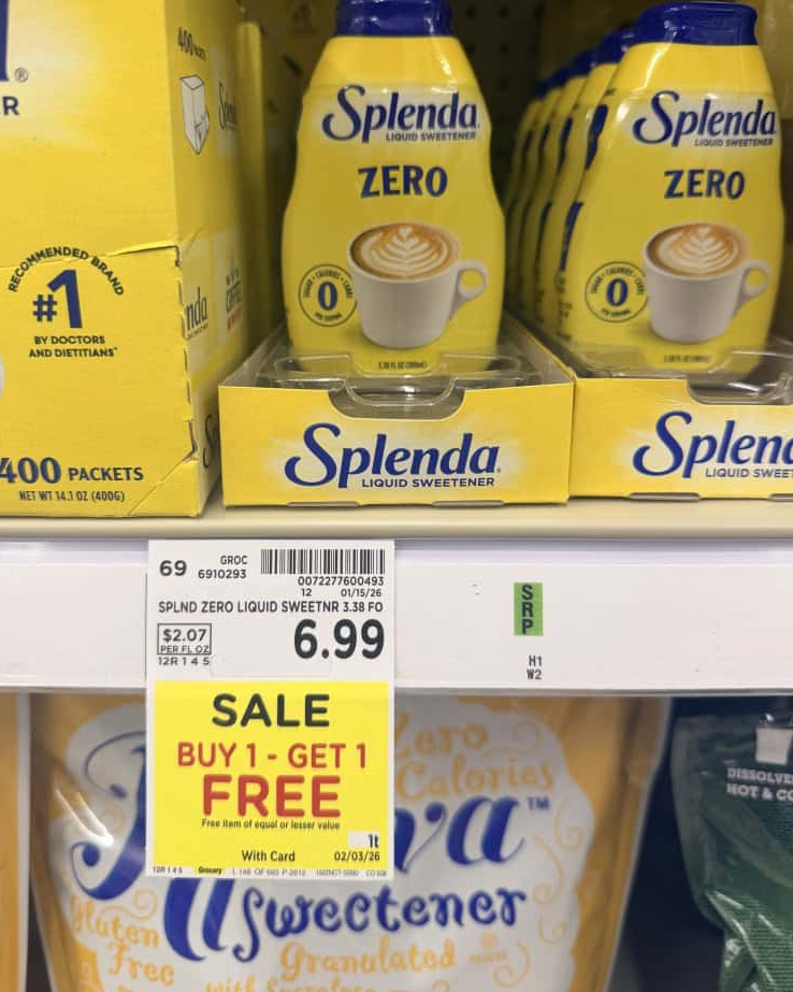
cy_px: 448
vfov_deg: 65.9
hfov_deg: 54.9
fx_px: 763
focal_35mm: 26
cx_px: 398
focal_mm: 6.8
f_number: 1.8
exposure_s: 1/64
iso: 125
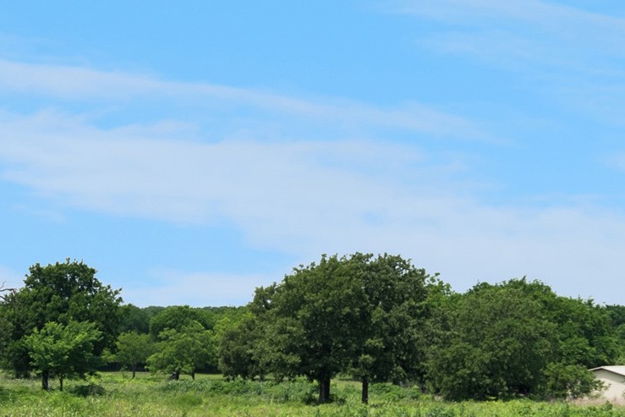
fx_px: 842
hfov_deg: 40.7
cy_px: 313
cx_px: 354
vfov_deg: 27.4
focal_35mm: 48
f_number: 8
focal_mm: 11
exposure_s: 1/250
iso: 100
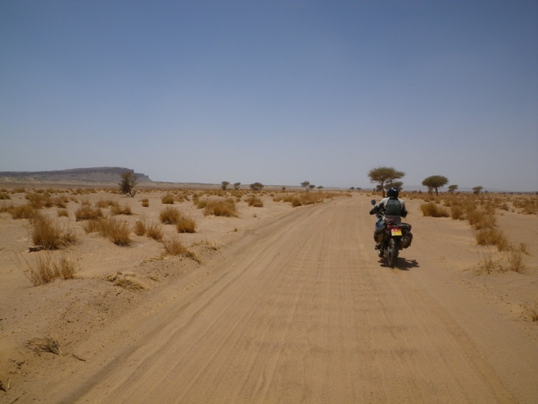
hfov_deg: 63.4
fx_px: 435
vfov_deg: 49.7
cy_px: 202
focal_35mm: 28
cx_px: 269
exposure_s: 1/1000
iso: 64
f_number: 4.2
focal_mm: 5
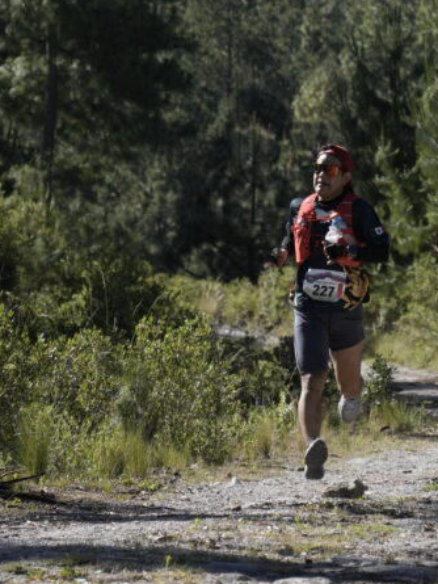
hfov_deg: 2.9
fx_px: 8568
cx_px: 423
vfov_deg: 3.9
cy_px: 67
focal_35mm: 508
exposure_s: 1/500
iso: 200
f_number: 7.1
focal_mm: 153
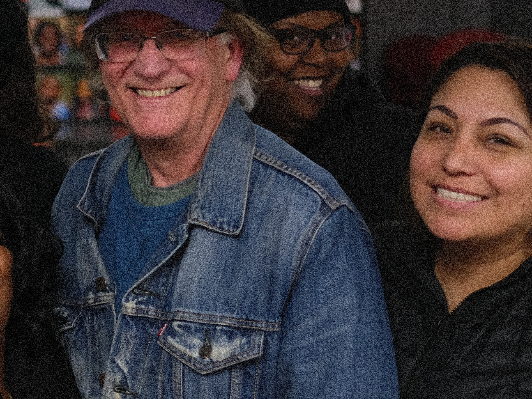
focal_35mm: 89
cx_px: 74
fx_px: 1368
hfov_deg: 21.6
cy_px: 198
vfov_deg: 16.6
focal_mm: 23
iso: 800
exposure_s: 1/250
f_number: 1.4
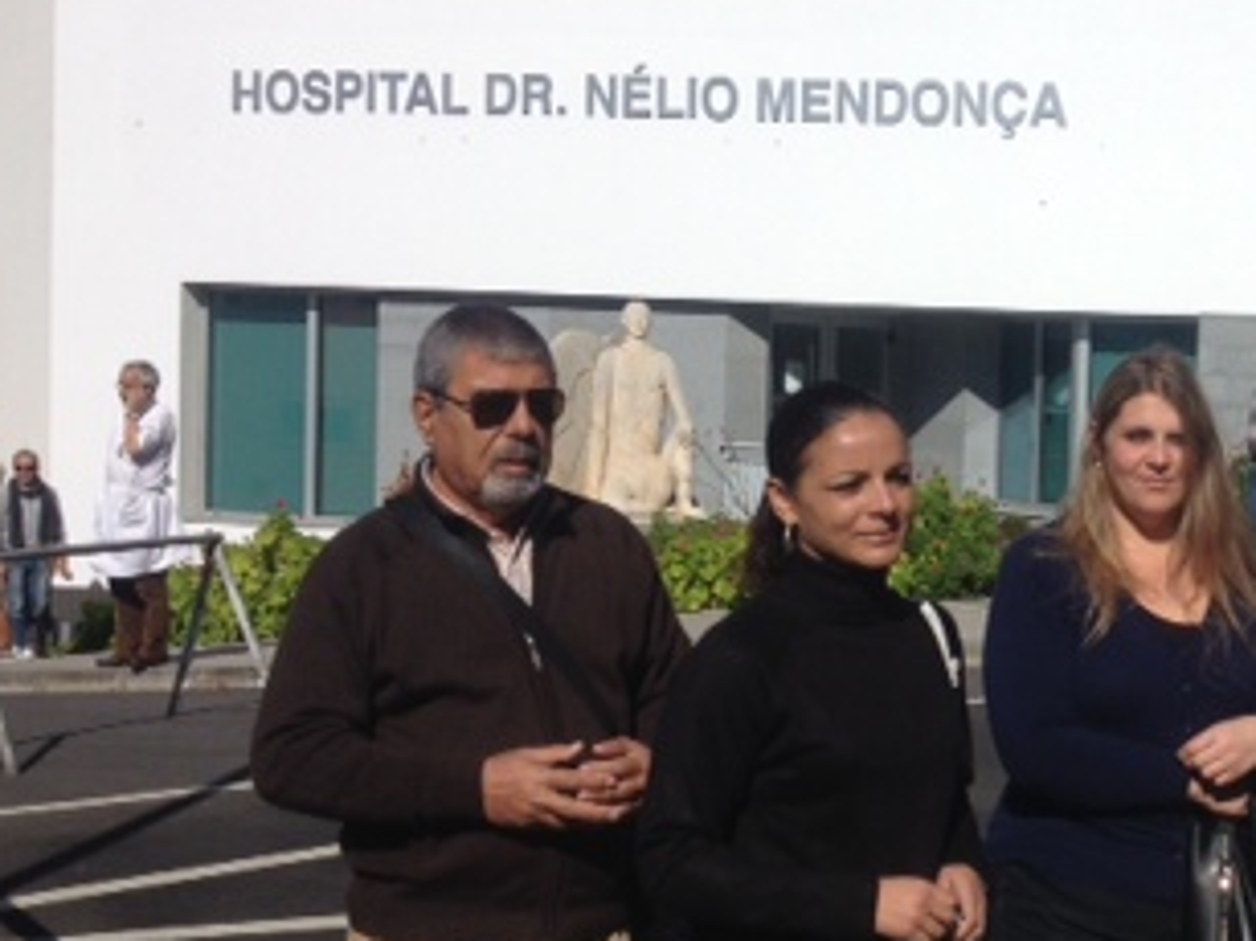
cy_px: 532
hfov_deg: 25.4
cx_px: 1260
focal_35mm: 73
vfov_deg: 20.1
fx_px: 2648
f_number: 2.4
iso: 50
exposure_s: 1/3953
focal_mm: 4.28
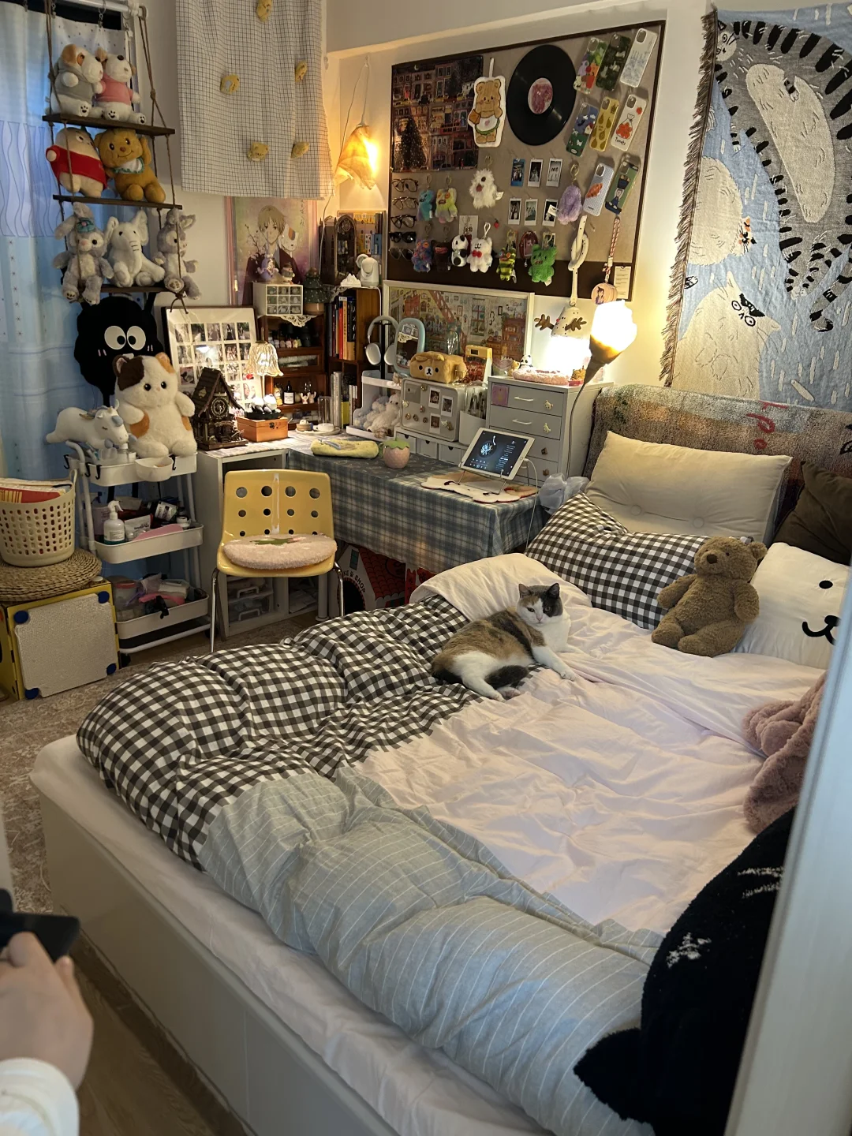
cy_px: 568
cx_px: 426
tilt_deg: -19.9
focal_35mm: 26
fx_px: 853
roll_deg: -2.4
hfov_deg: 53.1
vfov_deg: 67.3
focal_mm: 5.7
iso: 160
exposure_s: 1/50
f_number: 1.5
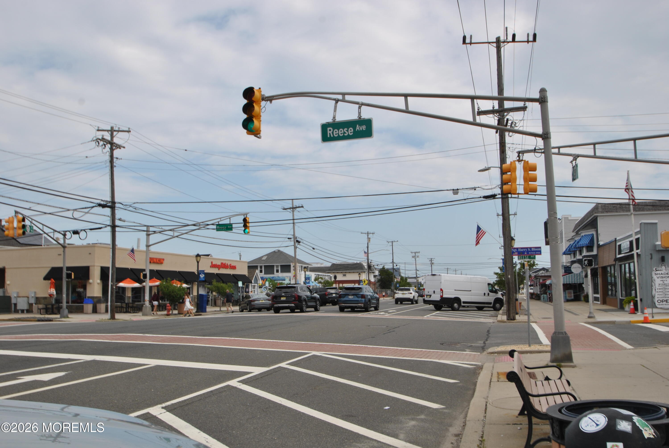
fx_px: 586
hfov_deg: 59.4
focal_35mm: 32
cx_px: 334
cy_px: 224
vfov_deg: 41.8
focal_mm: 21
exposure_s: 1/250
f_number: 8
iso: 100
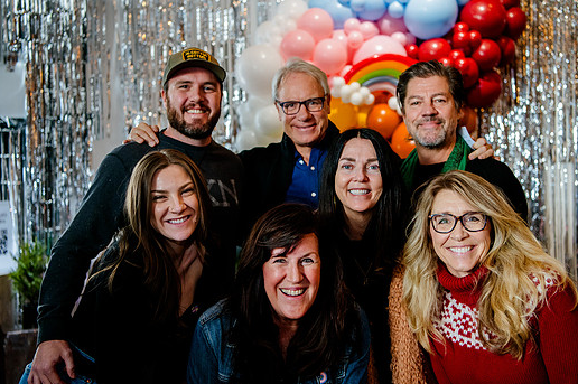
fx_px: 722
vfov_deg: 29.8
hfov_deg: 43.6
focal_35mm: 45
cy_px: 196
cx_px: 296
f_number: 3.2
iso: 2500
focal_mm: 40
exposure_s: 1/200
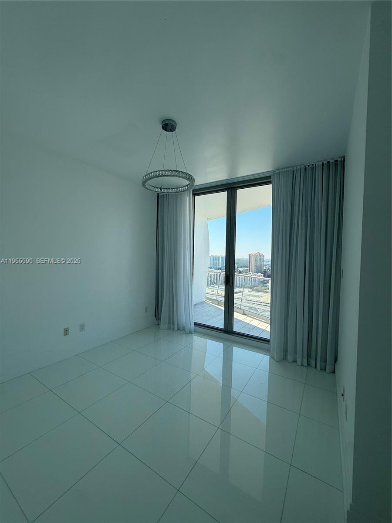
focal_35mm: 14
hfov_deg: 85.7
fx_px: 211
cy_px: 262
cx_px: 196
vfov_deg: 102.1
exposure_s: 1/448
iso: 50
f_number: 2.2
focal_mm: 2.22
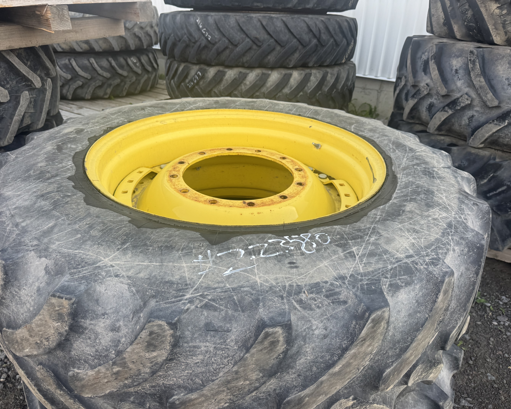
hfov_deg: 68.1
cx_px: 254
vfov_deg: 56.8
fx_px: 378
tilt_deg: -28.6
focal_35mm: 25
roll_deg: -3.4
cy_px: 204
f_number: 1.78
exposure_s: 1/864
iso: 80
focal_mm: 6.76
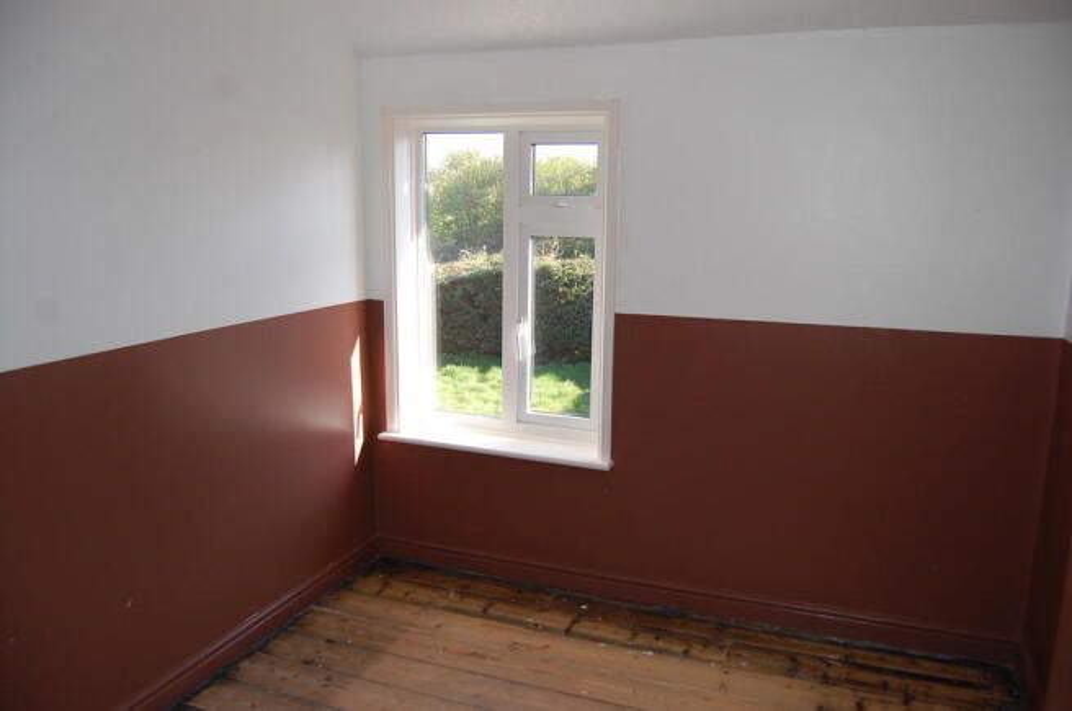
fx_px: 803
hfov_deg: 67.5
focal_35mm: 27
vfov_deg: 47.8
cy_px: 356
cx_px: 536
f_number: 3.5
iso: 400
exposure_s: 1/400
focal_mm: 18
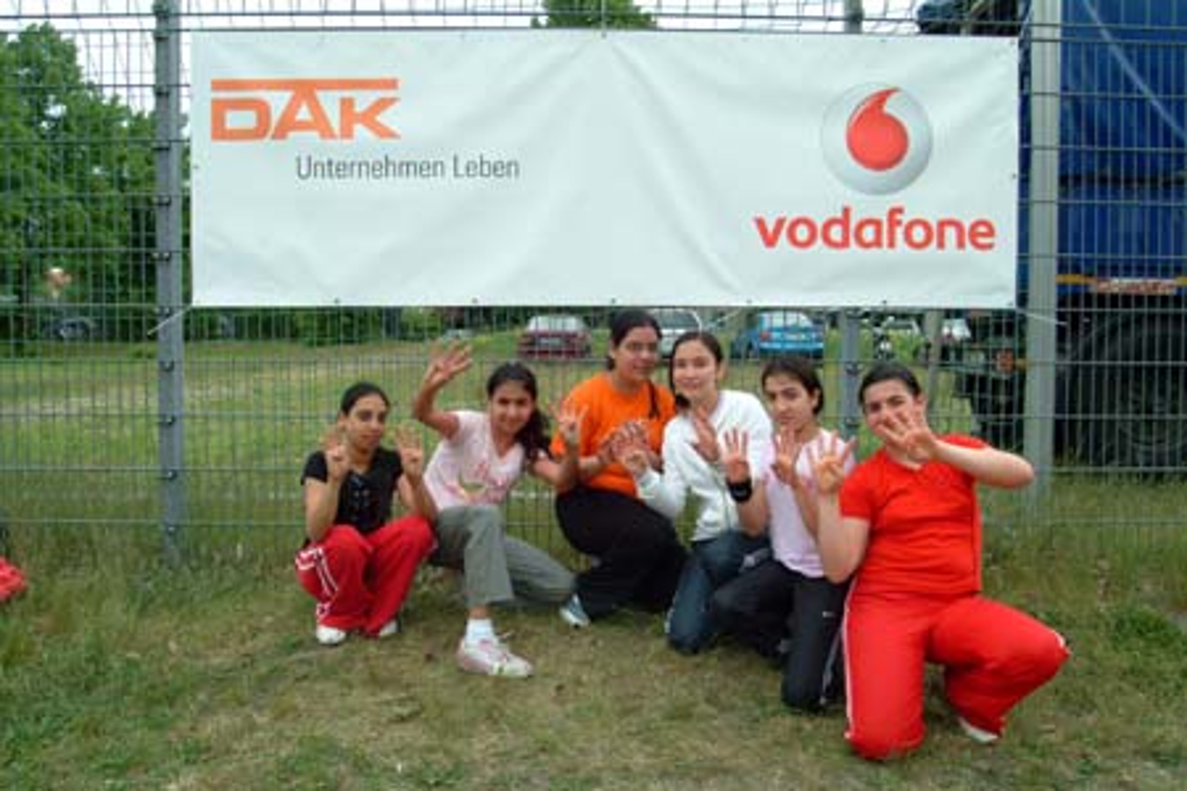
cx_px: 594
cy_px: 396
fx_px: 989
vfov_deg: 43.6
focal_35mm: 30
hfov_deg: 61.9
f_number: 9.5
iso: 400
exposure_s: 1/350
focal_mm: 20
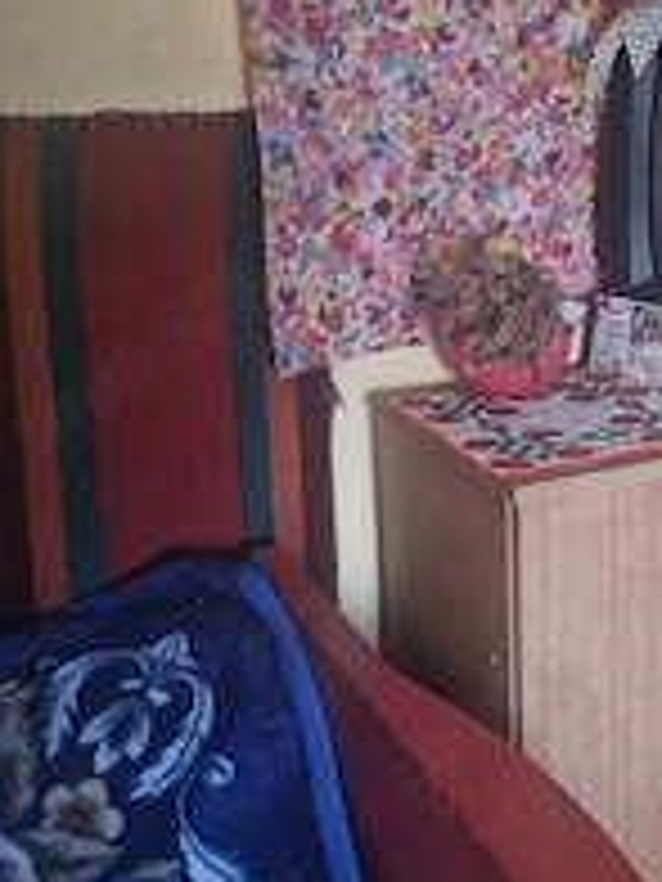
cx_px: 626
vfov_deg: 40.4
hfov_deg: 29.3
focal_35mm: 47
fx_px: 1198
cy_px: 382
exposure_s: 1/25
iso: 1250
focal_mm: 5.4
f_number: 1.8
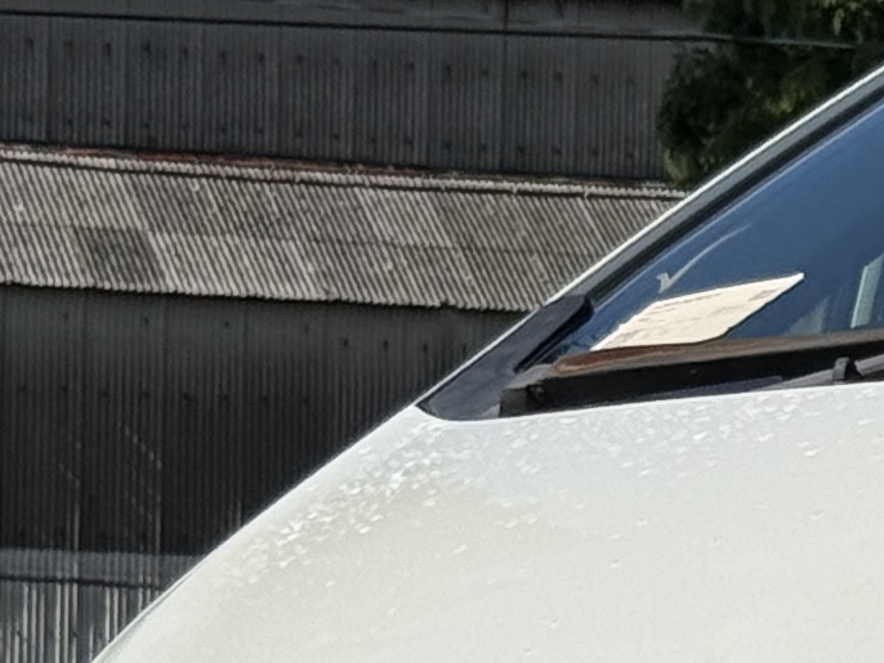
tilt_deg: +1.8
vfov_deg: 5.3
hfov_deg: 6.8
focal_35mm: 282
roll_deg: -0.3
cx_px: 1680
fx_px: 7204
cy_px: 751
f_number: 1.78
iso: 80
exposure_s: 1/9901
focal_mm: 6.76
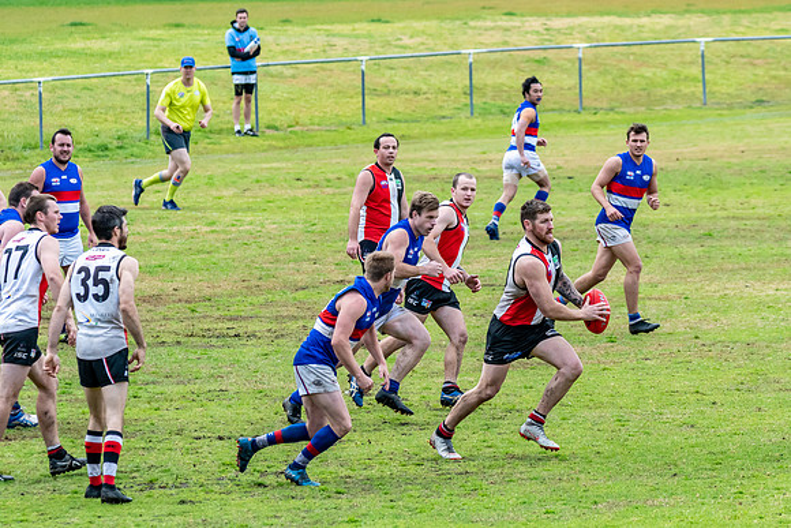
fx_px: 8191
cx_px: 441
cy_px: 285
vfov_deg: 3.7
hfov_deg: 5.5
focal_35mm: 373
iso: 1250
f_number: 7.1
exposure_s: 1/2000
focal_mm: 220
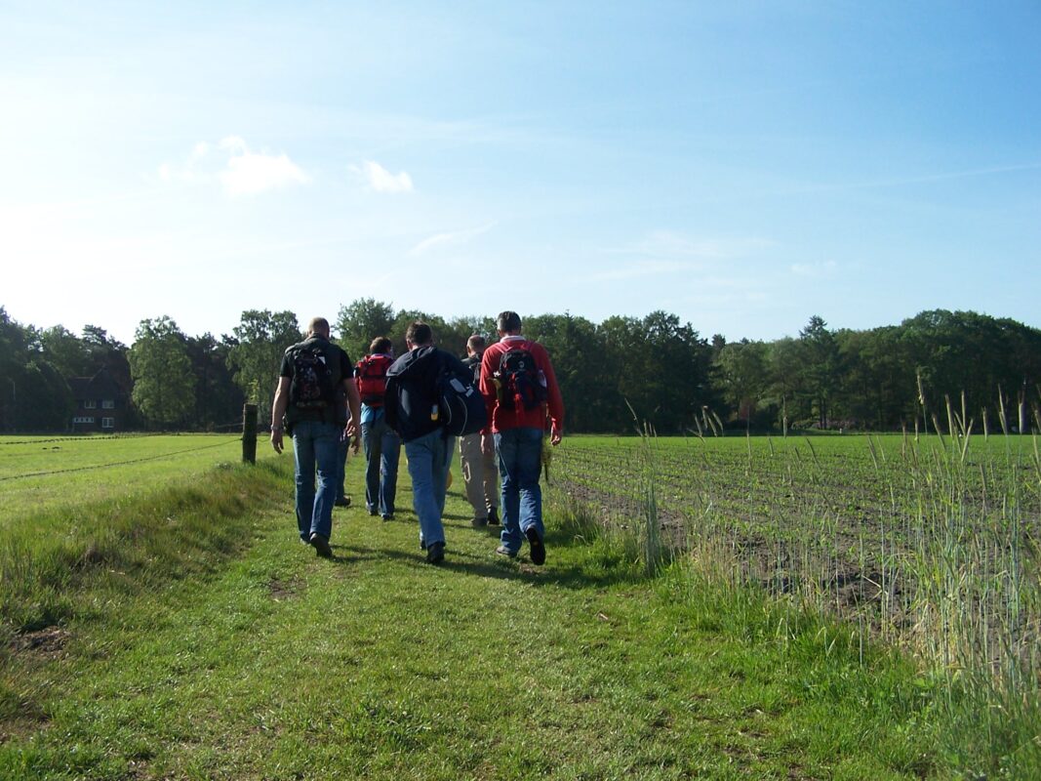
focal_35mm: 38
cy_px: 390
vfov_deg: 37.7
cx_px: 520
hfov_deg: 49.0
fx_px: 1143
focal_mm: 6.3
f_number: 4
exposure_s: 1/500
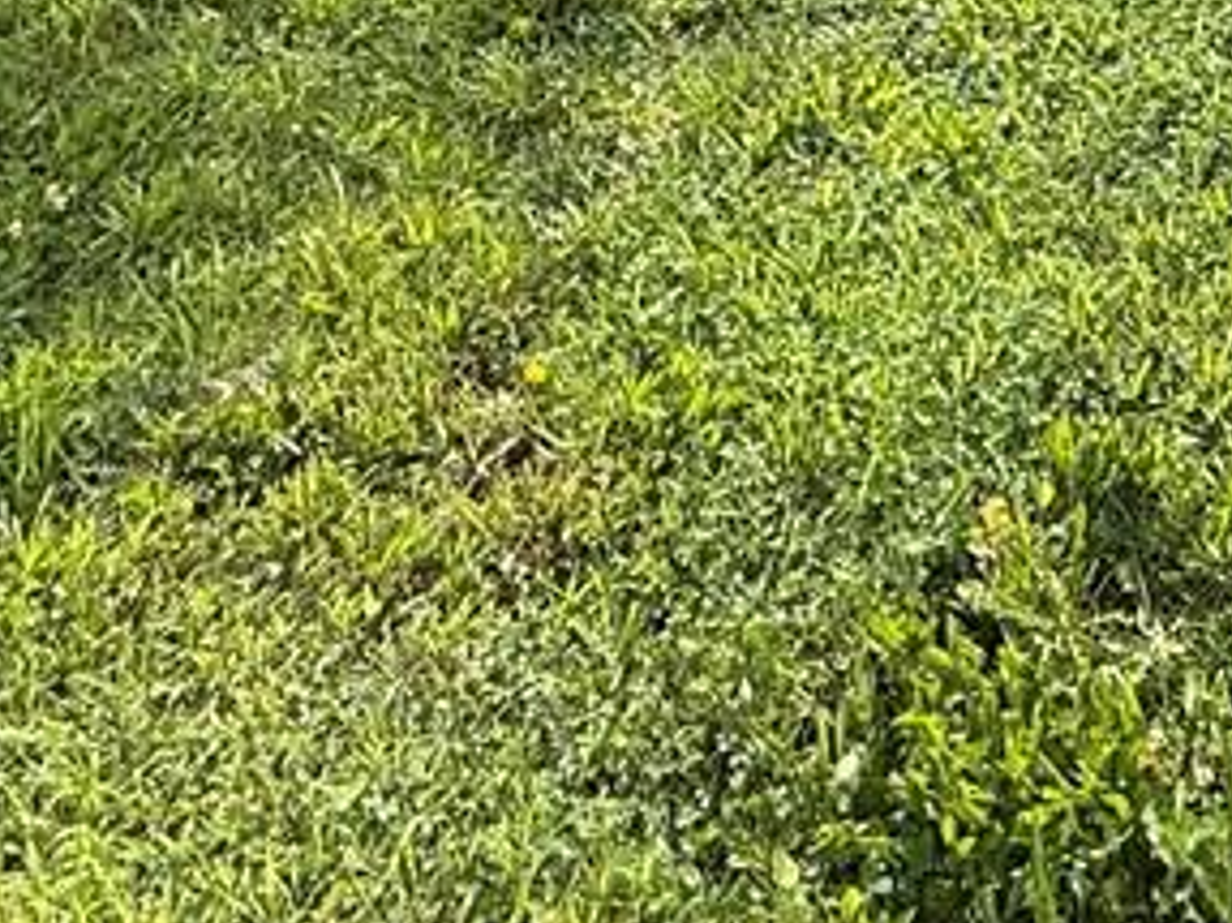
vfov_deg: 20.7
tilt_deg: -2.5
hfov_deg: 36.1
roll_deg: -0.3
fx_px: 1779
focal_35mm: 50
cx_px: 1090
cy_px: -717
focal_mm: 2.22
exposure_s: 1/335
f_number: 2.2
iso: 64
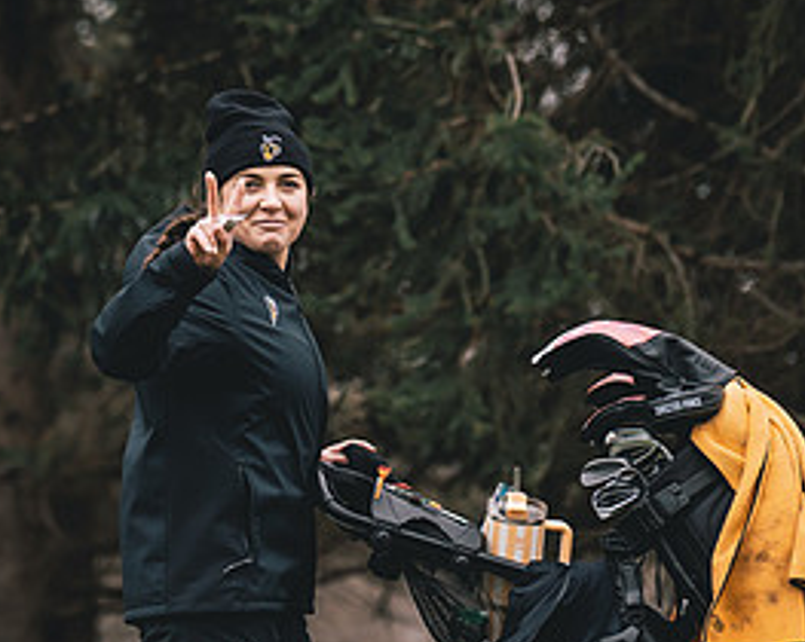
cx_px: 228
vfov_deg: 5.0
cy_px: 431
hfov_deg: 6.3
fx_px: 7356
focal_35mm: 309
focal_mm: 116
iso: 640
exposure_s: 1/4000
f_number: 2.8
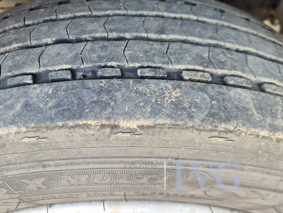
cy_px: 82
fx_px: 237
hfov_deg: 61.6
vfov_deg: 47.8
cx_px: 135
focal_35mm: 29
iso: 80
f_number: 1.8
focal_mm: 5.4
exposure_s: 1/180
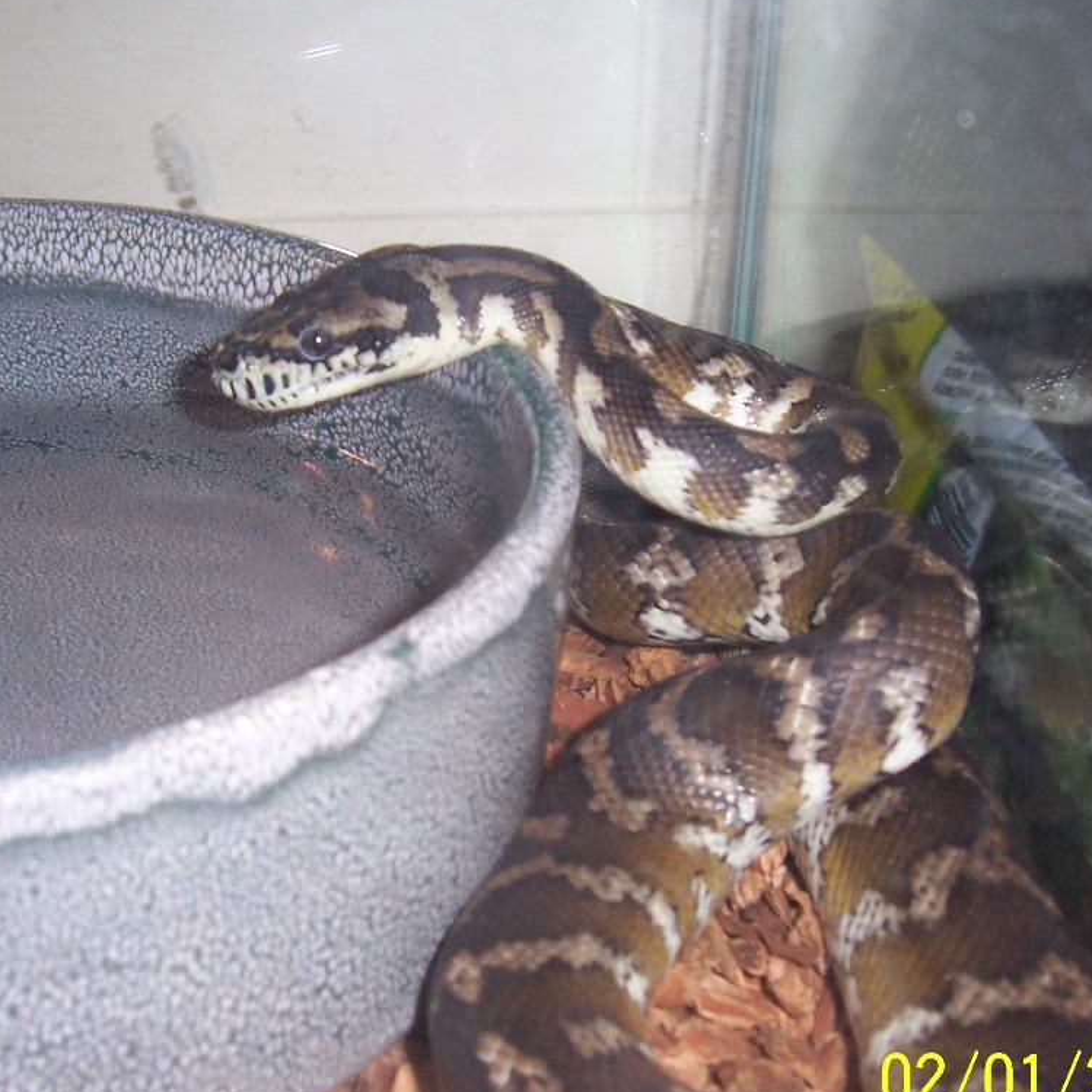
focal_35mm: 51
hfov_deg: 33.3
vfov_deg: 33.4
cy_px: 590
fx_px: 1820
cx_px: 442
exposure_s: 1/60
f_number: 3
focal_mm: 6
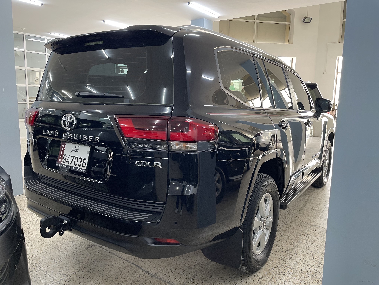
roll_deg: -1.1
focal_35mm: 26
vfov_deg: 53.1
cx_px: 190
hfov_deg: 67.3
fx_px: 285
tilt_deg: -9.3
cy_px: 142
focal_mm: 4.2
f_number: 1.6
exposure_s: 1/50
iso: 64
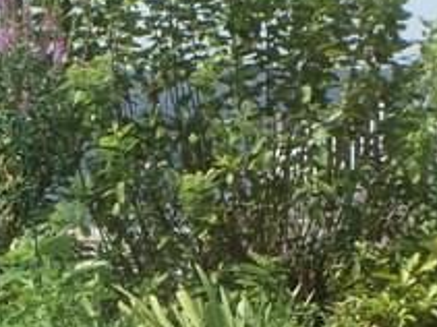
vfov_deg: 8.9
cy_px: 344
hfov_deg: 11.9
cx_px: 91
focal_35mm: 166
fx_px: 2094
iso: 100
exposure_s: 1/320
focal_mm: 18.21
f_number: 6.3
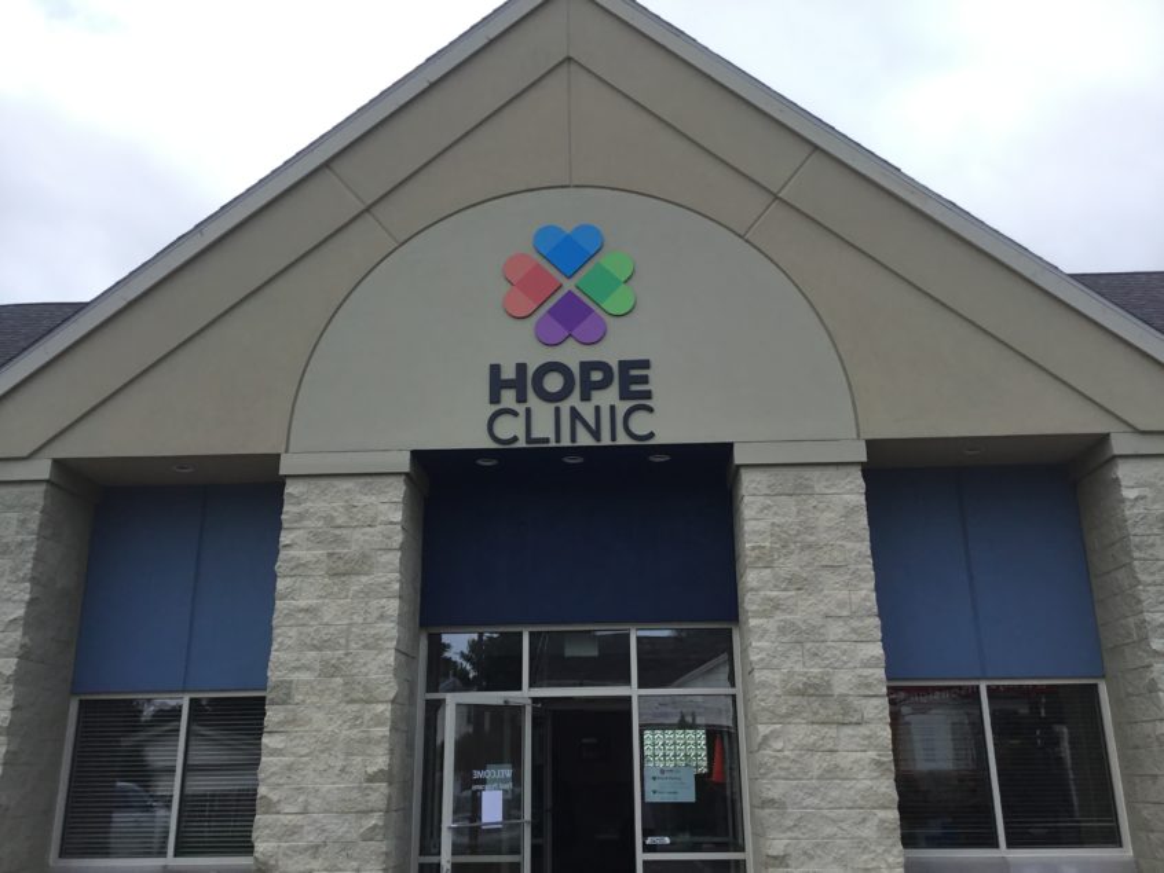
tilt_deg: +17.5
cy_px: 436
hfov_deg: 58.3
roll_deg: +0.7
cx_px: 582
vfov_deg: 45.5
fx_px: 1043
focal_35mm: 31
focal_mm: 3.3
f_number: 2.4
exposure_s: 1/494
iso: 25
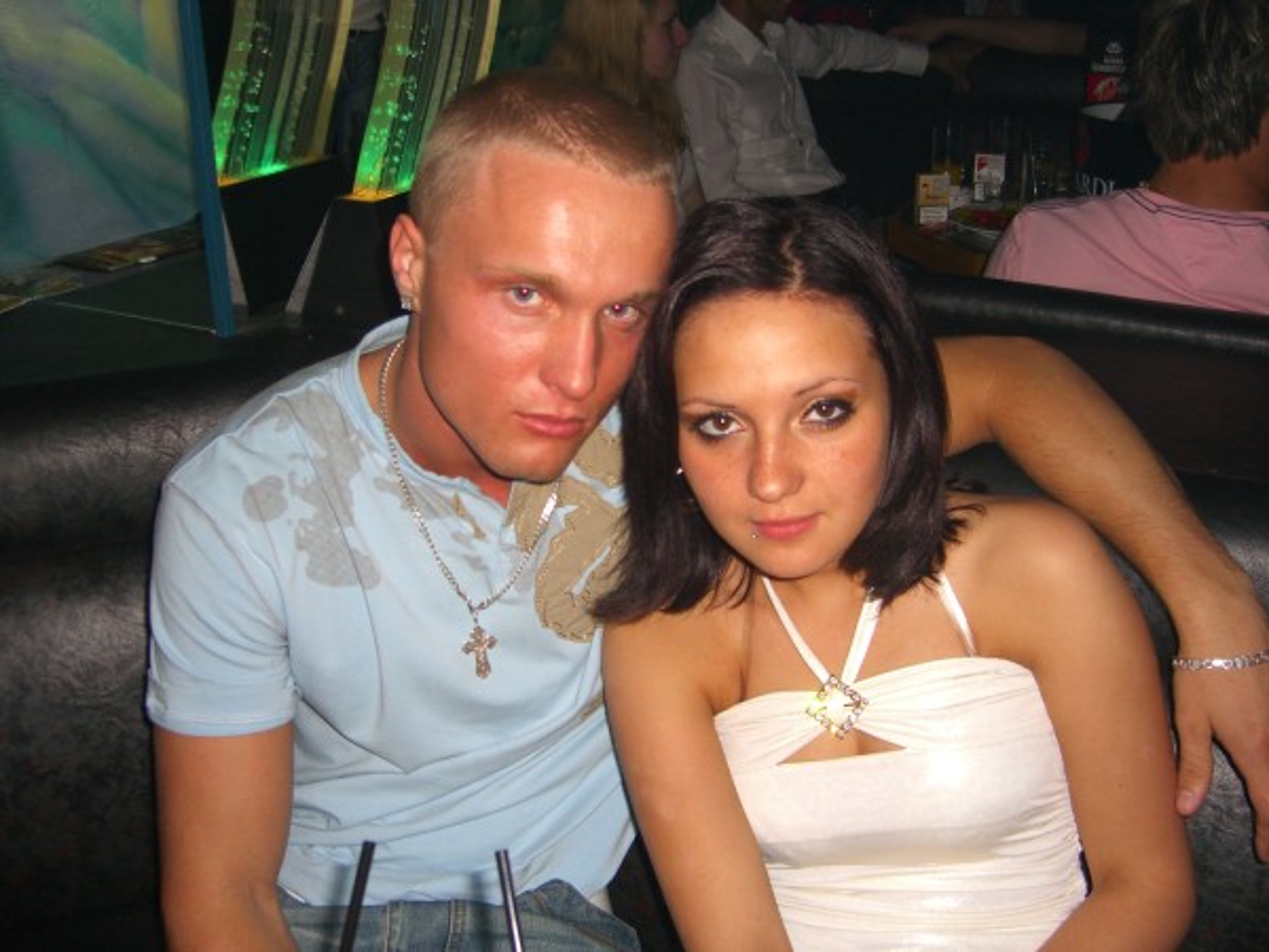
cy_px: 476
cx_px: 634
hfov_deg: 49.0
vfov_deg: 37.7
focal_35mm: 38
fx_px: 1393
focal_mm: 7.9
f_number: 2.8
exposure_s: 1/60
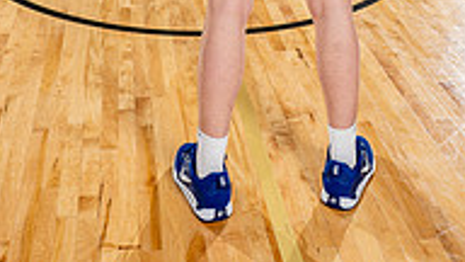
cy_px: -281
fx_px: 727
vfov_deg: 15.6
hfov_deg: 35.4
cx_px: 223
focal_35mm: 59
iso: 250
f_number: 8
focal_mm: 24
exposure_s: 1/250
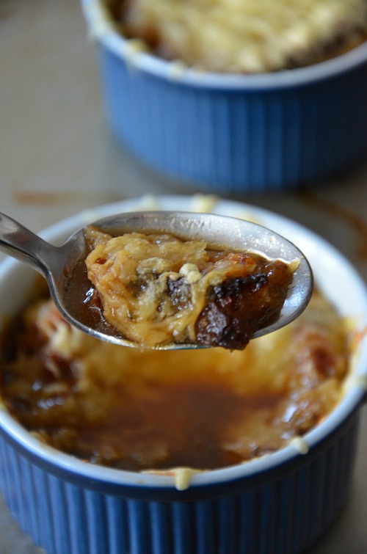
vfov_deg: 14.9
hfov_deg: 9.9
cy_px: 277
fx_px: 2120
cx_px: 184
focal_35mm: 138
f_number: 5.6
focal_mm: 92
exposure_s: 1/50
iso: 1600
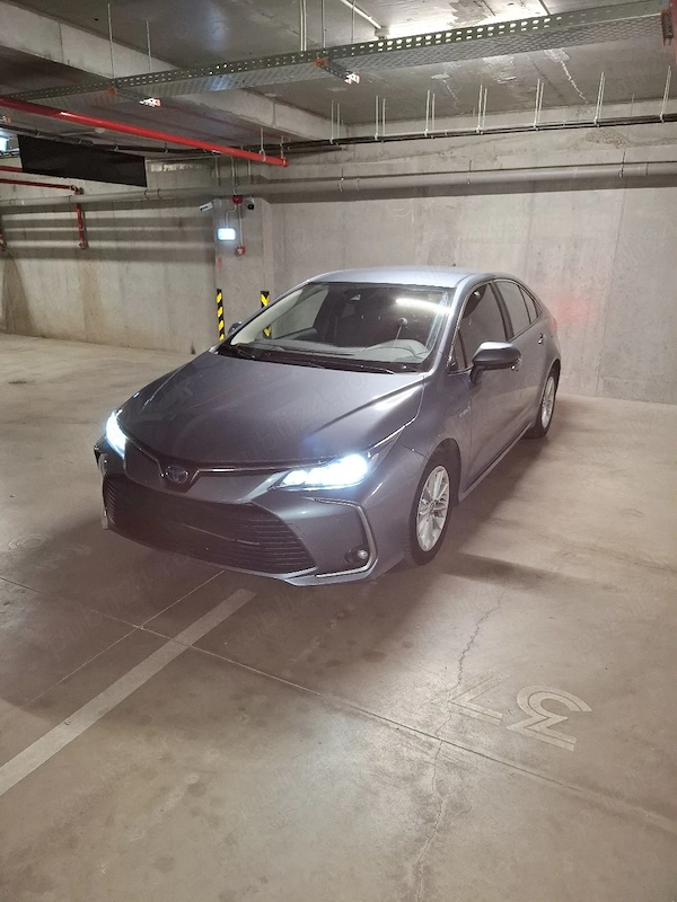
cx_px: 338
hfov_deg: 58.9
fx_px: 600
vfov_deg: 73.9
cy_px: 451
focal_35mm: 23
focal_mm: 5.54
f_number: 1.8
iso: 500
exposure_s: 1/25
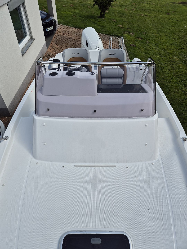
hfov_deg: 58.9
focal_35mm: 23
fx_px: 166
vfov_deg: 73.9
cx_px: 94
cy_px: 124
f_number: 1.8
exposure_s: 1/2984
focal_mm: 5.4
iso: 25
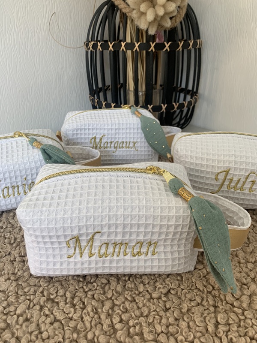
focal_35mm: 26
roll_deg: +1.1
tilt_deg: -26.0
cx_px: 128
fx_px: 257
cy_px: 172
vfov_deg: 67.3
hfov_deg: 53.1
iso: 100
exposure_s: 1/121
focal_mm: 4.25
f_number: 1.8
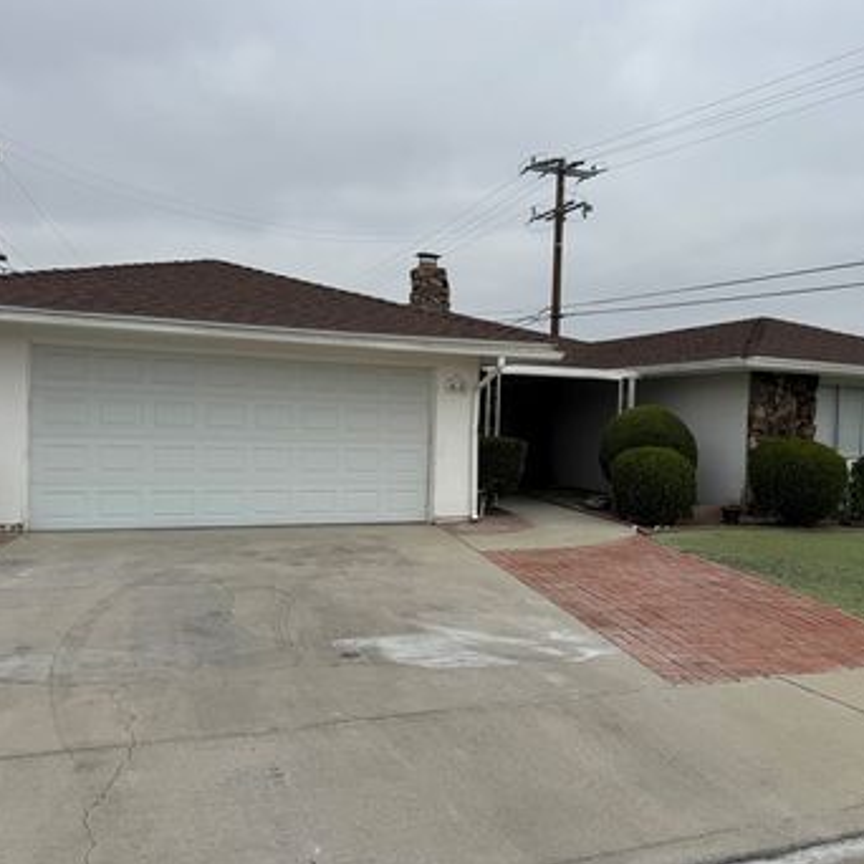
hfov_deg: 52.5
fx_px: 875
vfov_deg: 52.5
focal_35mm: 31
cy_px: 453
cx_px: 462
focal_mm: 6.76
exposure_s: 1/6410
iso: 80
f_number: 1.78
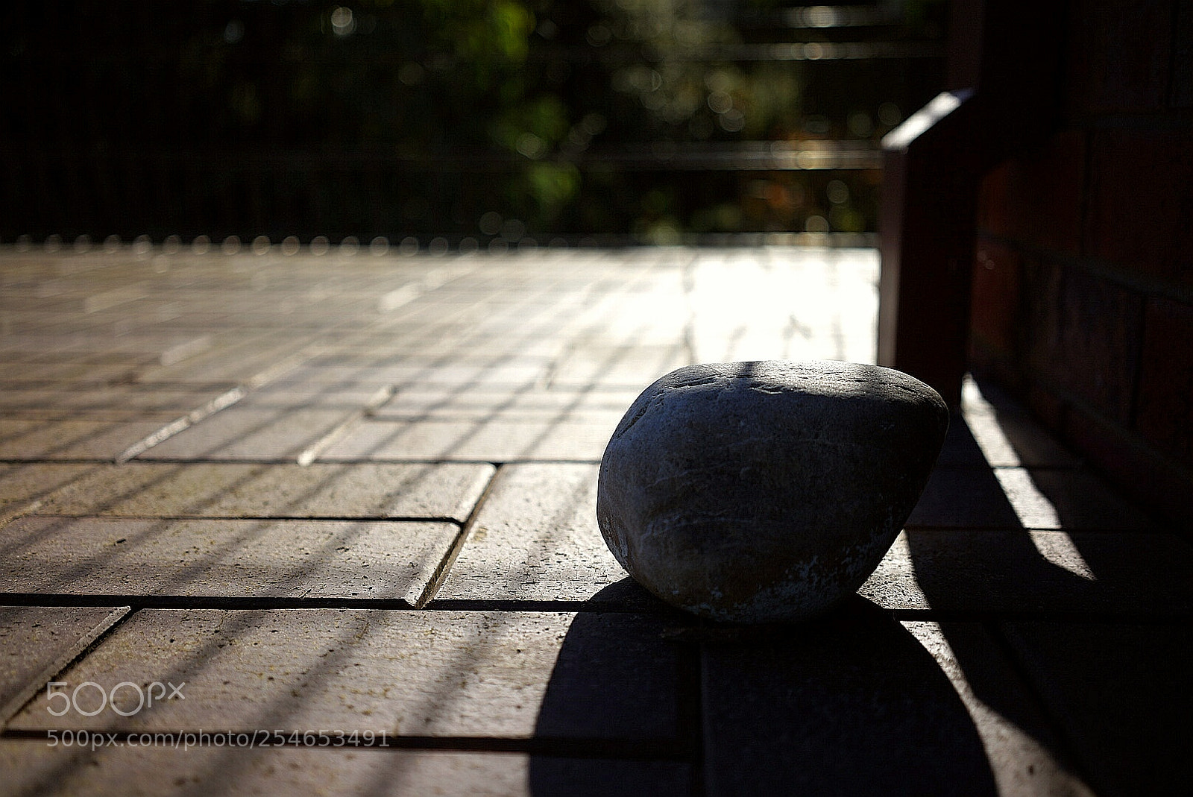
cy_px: 398
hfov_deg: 54.4
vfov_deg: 37.9
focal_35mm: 35
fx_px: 1161
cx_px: 596
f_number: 2.8
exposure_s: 1/2000
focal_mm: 35
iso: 100
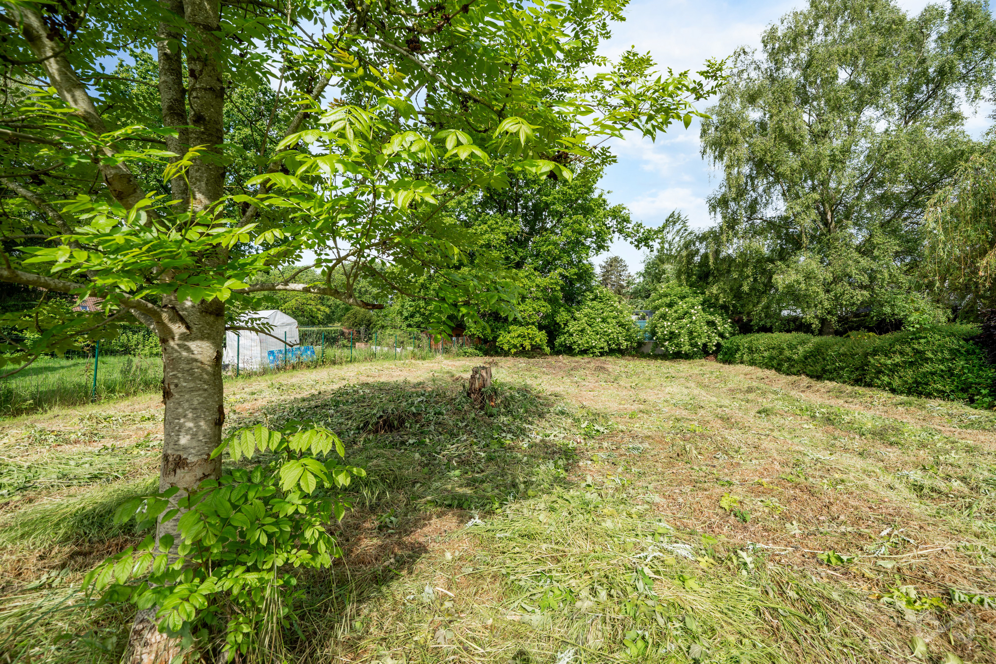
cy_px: 332
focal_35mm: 14
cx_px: 498
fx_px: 387
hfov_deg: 104.3
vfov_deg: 81.2
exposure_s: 1/125
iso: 100
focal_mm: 14
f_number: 8
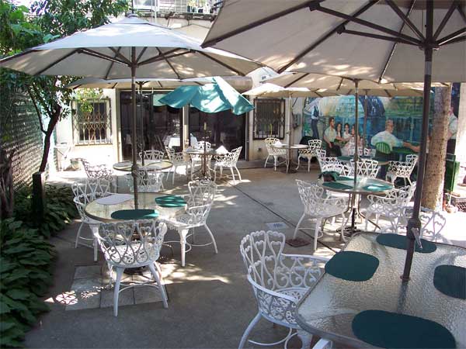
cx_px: 233
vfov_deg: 36.8
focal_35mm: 39
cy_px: 174
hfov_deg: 47.9
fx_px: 525
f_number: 3.4
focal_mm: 8
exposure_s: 1/45
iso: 100
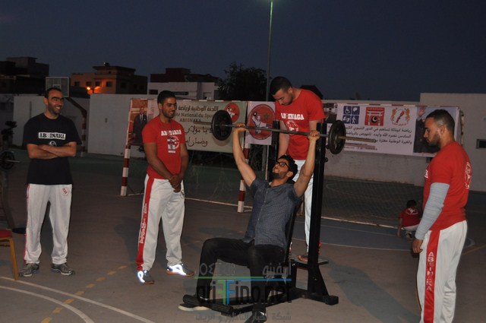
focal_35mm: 48
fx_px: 647
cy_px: 162
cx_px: 243
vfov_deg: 28.0
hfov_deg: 41.2
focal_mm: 32
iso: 800
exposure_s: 1/60
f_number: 4.5
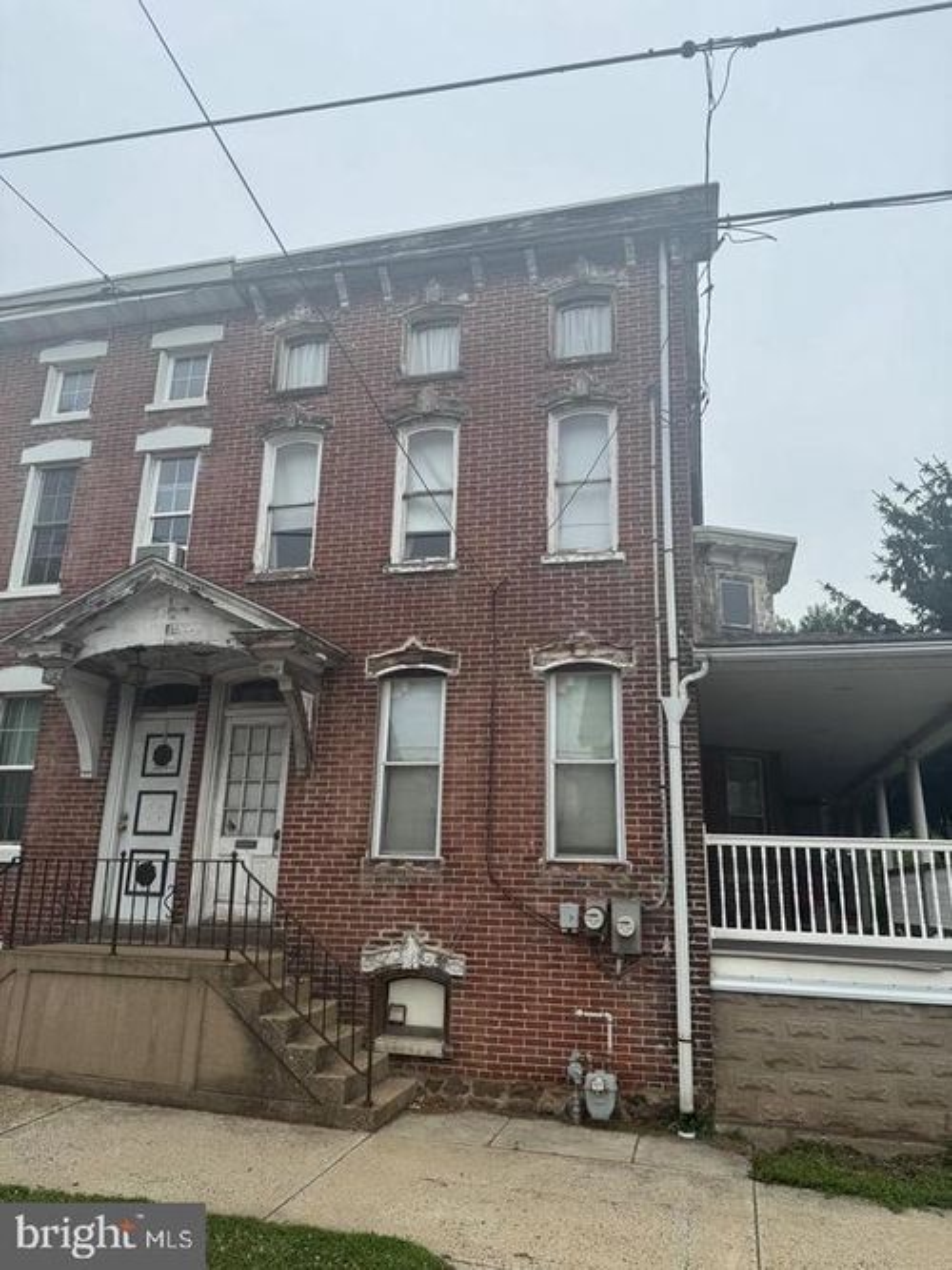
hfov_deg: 56.8
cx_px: 476
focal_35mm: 24
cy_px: 635
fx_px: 880
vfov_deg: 71.6
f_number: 1.78
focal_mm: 6.76
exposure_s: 1/3597
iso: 80
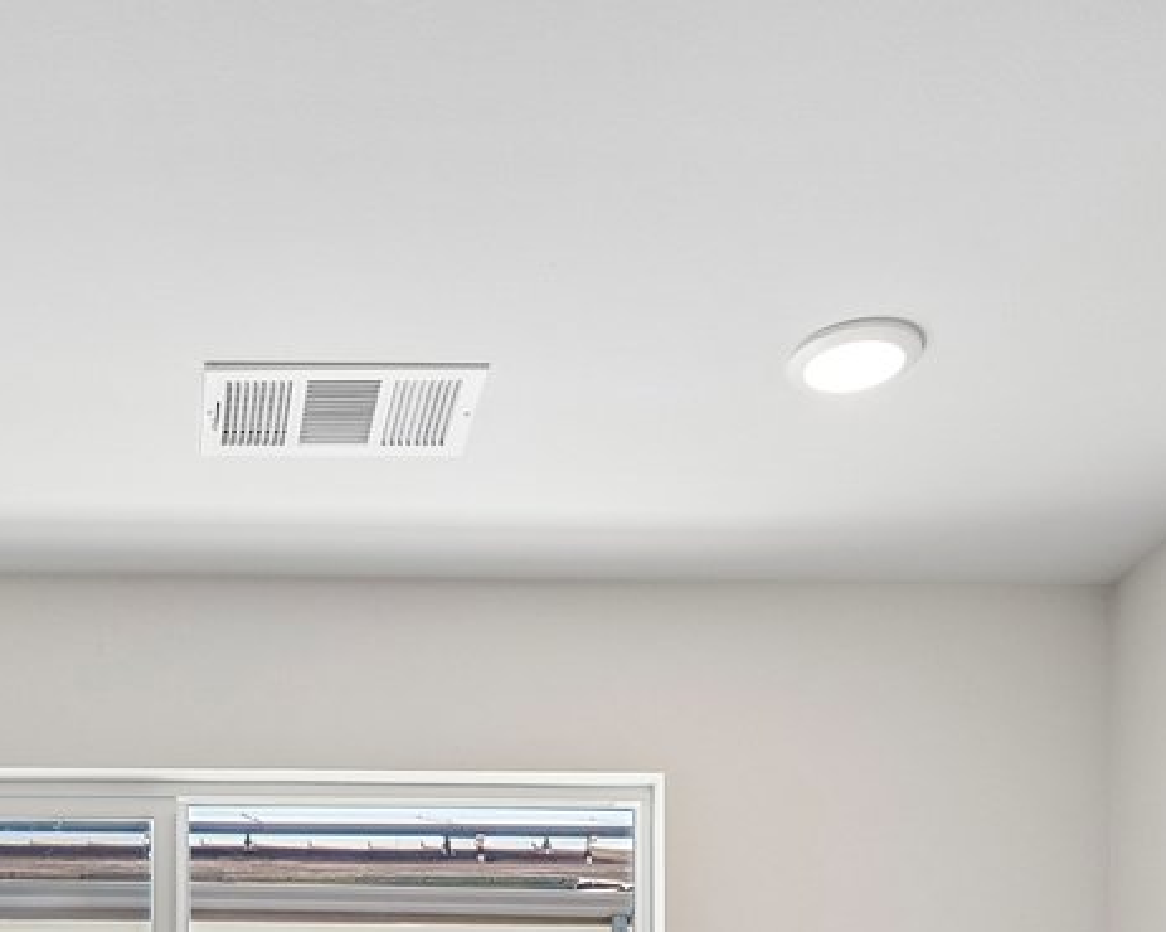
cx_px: 194
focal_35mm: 54
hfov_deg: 33.5
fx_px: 1863
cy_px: 1497
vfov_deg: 21.9
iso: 125
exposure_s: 1/30
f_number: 7.1
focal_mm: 13
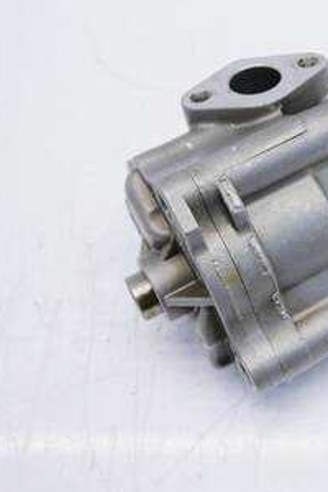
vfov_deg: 39.5
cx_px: 307
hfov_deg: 26.0
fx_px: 683
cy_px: 207
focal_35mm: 50
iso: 200
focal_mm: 15
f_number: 3.7
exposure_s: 1/125
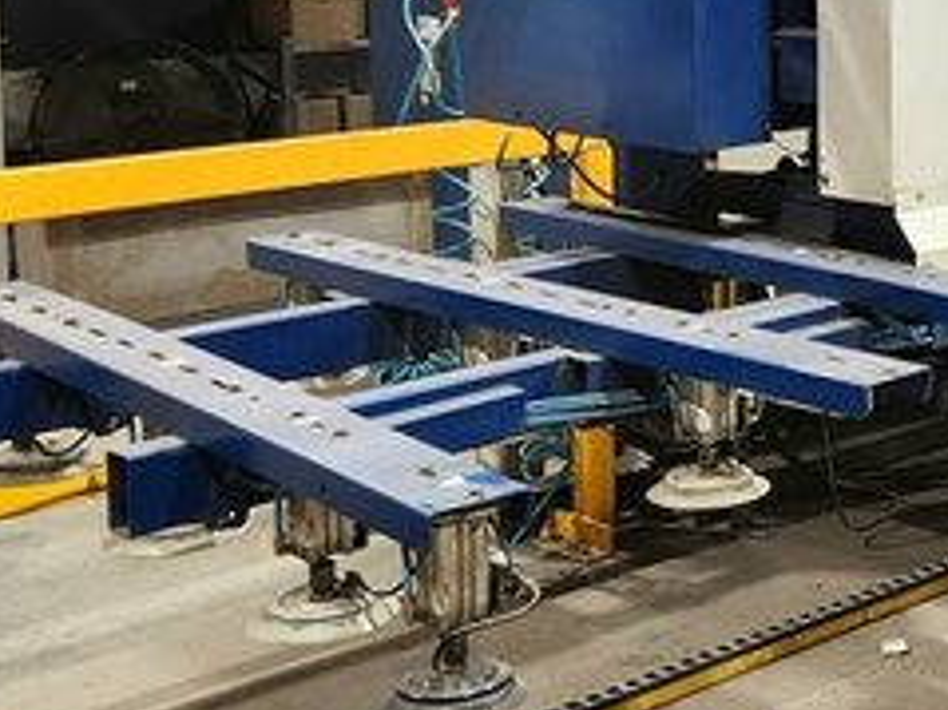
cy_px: 24
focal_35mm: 77
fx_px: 2108
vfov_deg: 18.7
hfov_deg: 22.3
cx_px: 1289
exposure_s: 1/120
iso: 200
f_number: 1.8
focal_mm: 5.4
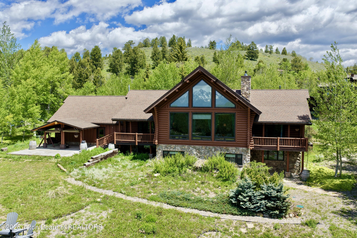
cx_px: 178
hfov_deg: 65.5
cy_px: 119
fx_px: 278
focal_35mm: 28
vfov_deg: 46.4
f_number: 2.8
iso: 100
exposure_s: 1/800
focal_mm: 14.45
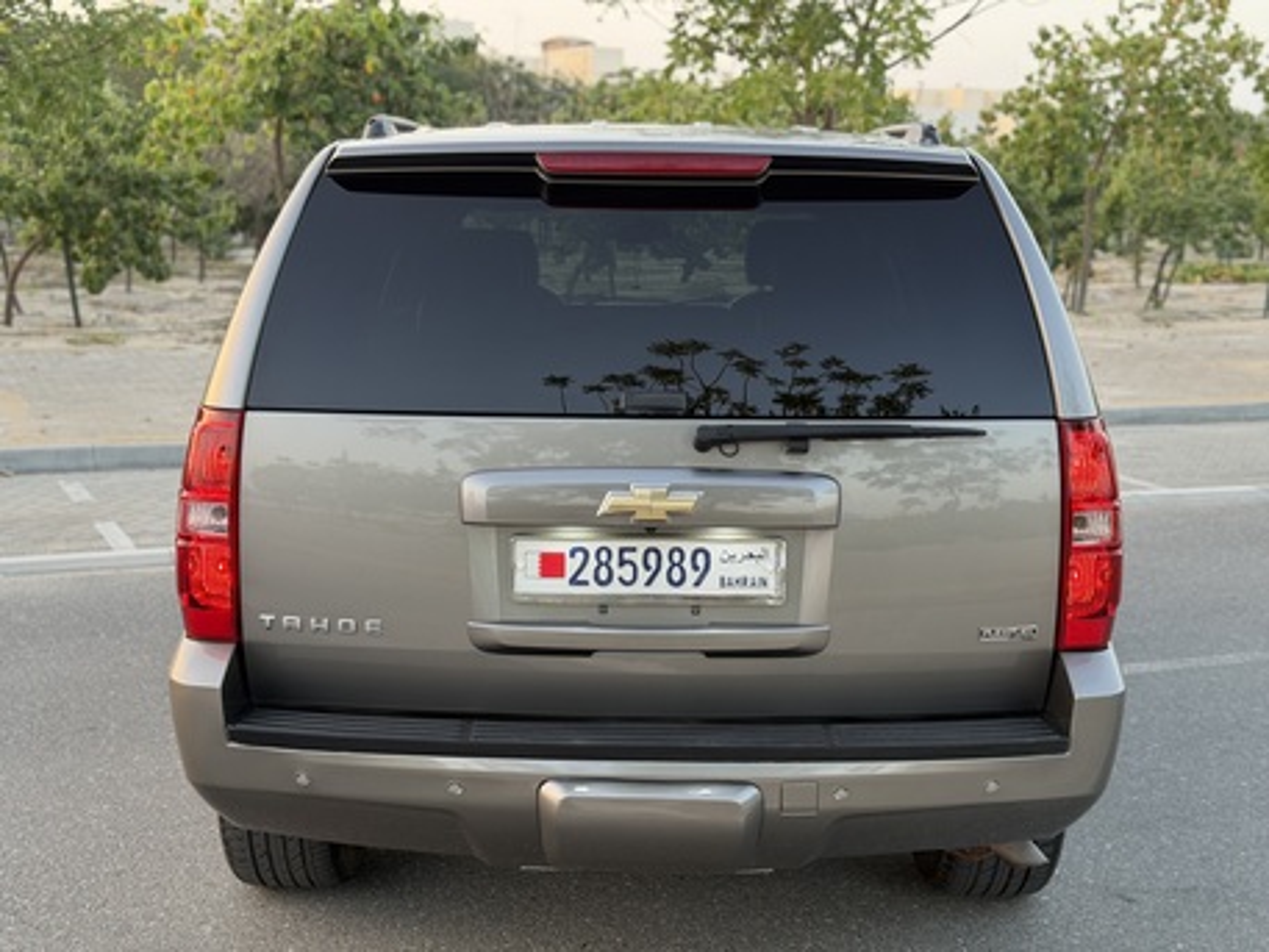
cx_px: 634
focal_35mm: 48
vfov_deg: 30.3
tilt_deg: -9.4
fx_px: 1760
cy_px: 476
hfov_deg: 39.6
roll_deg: -1.1
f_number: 1.78
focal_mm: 6.76
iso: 64
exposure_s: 1/121
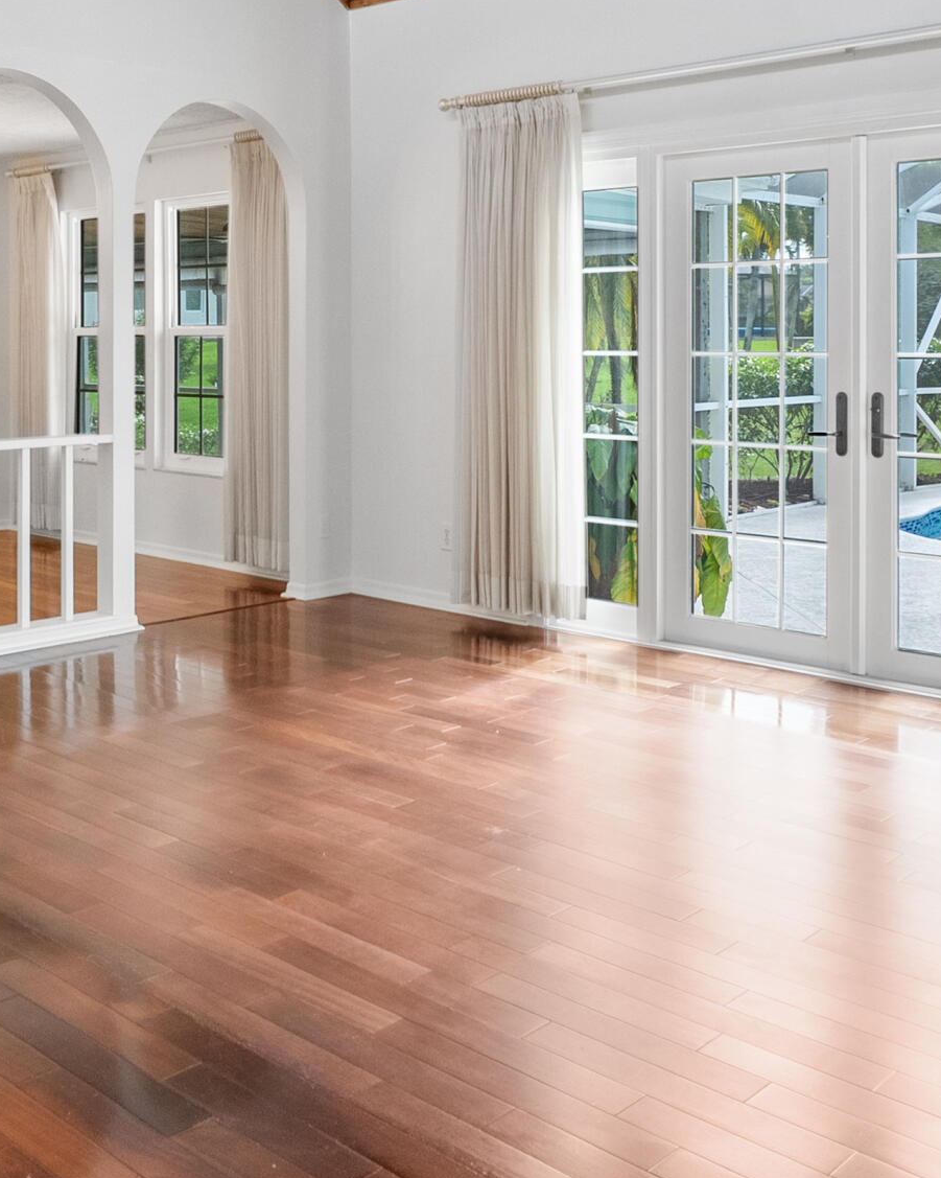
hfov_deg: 37.2
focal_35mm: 40
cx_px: 383
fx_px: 1393
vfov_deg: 44.7
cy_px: 338
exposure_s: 1/20
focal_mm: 16
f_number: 8
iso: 1600
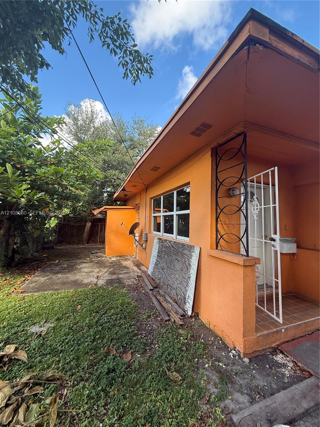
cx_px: 160
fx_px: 173
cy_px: 214
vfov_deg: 102.1
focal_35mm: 14
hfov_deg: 85.7
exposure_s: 1/234
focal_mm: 2.22
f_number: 2.2
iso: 64
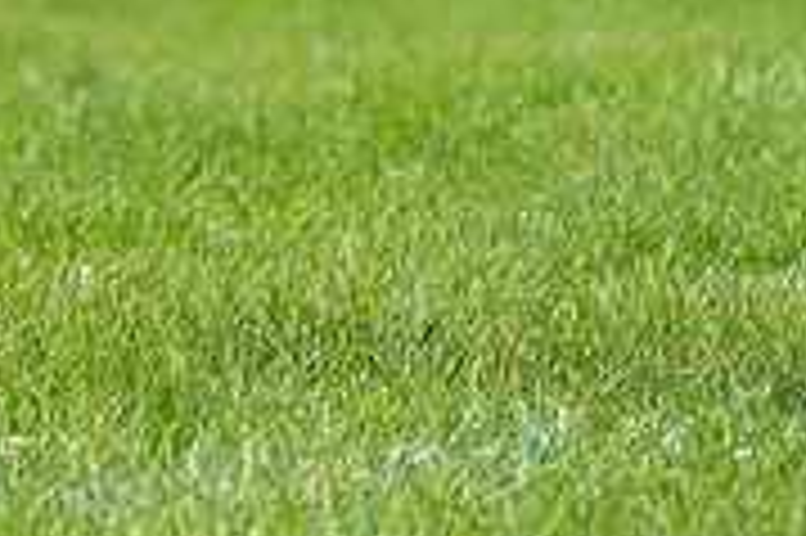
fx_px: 17648
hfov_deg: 2.6
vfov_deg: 1.7
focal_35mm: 789
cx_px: -117
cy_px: -322
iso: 1250
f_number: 5.6
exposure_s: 1/4000
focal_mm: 243
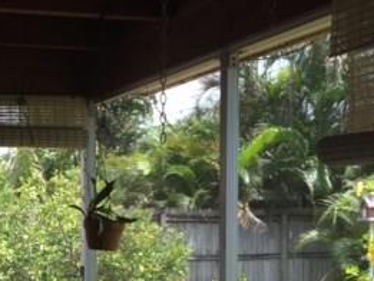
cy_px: 272
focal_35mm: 71
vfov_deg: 20.2
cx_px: 17
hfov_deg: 26.2
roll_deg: +1.7
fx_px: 767
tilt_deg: -3.9
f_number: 2.2
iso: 32
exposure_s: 1/240
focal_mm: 4.15
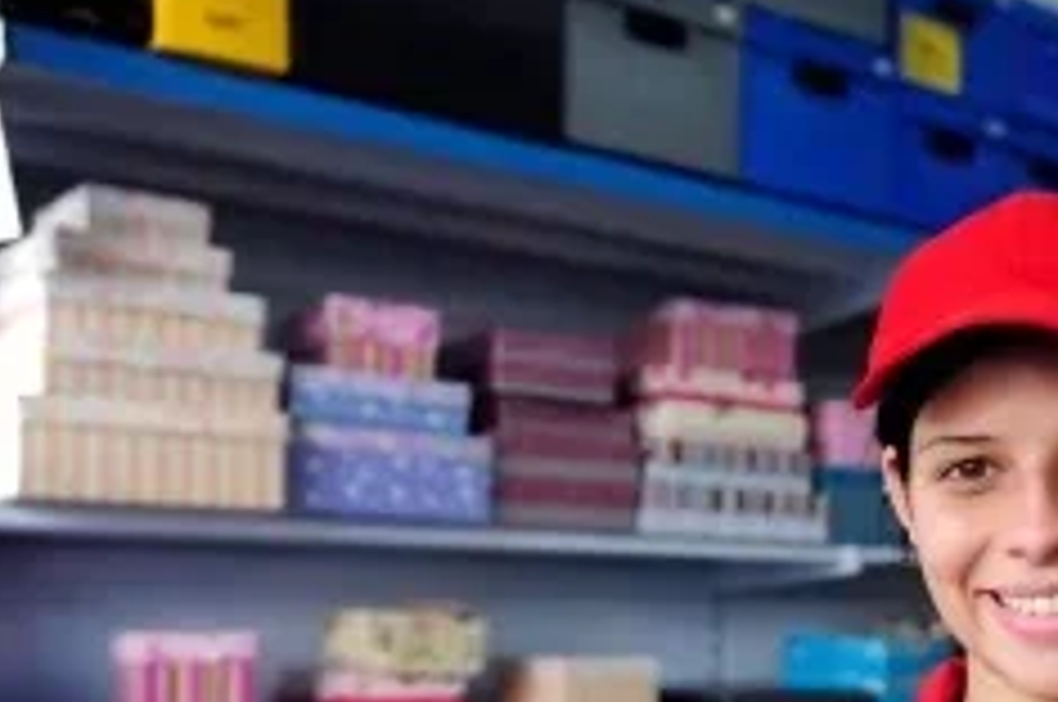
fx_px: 1643
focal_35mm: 56
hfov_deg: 34.7
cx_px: 831
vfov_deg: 23.6
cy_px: 603
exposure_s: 1/125
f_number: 3.2
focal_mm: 31
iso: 200
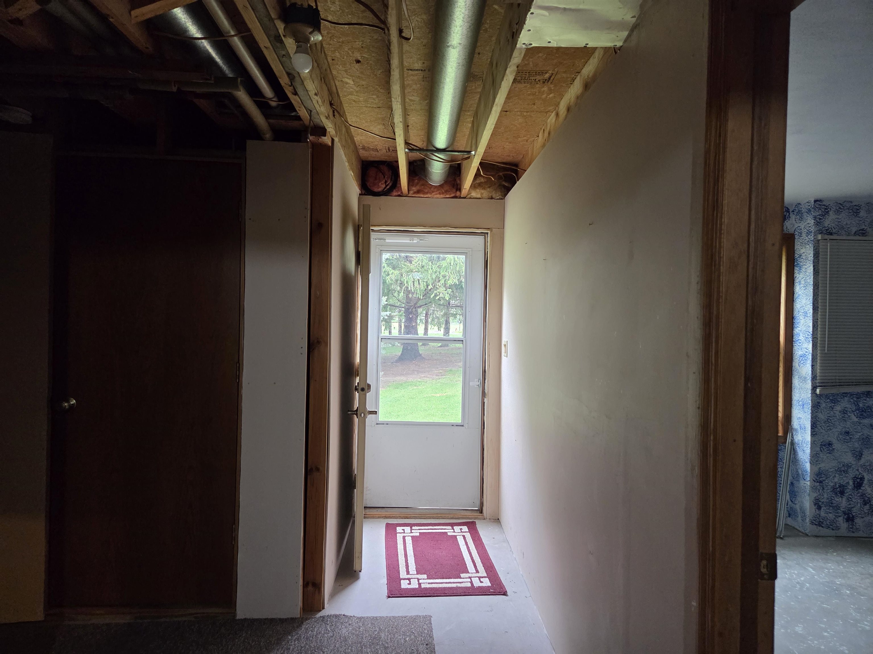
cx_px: 436
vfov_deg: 58.9
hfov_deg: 73.9
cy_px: 327
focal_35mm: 23
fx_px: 580
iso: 800
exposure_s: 1/120
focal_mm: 5.4
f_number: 1.8
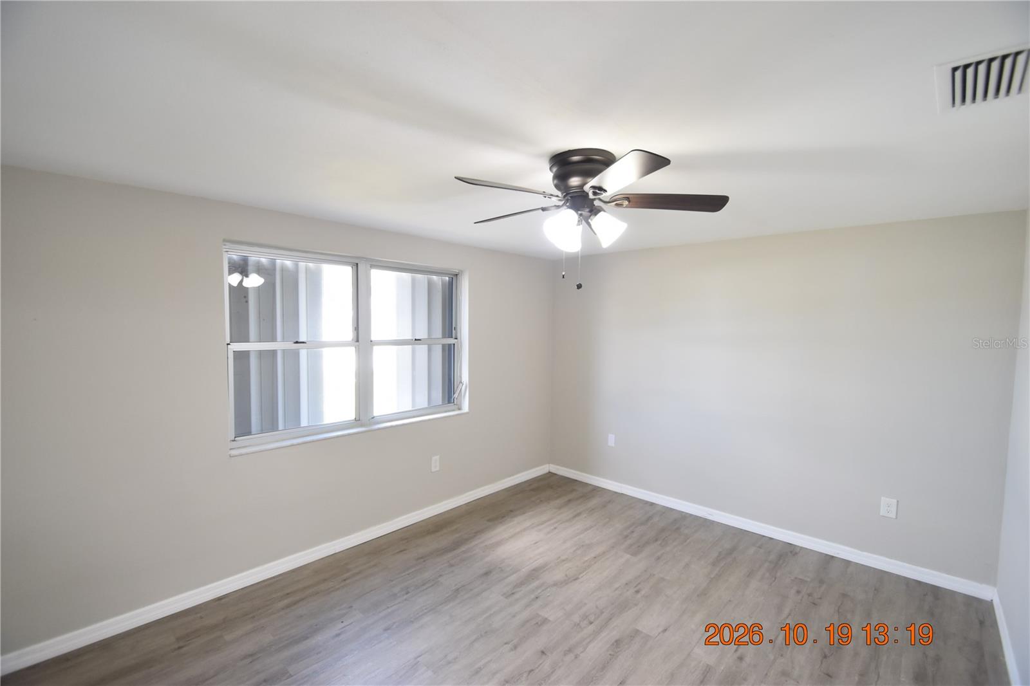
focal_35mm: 15
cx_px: 515
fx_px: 429
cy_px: 343
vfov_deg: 77.3
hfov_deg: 100.4
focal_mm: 10
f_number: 4
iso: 720
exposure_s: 1/60
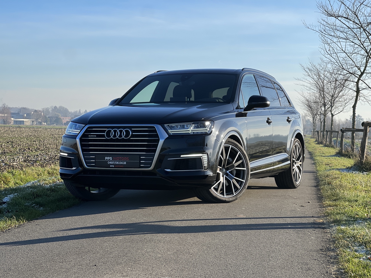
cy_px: 139
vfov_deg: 19.1
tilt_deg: +0.1
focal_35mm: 77
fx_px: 825
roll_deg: -2.0
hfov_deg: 25.3
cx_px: 186
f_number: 2.8
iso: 32
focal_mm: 9
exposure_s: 1/513
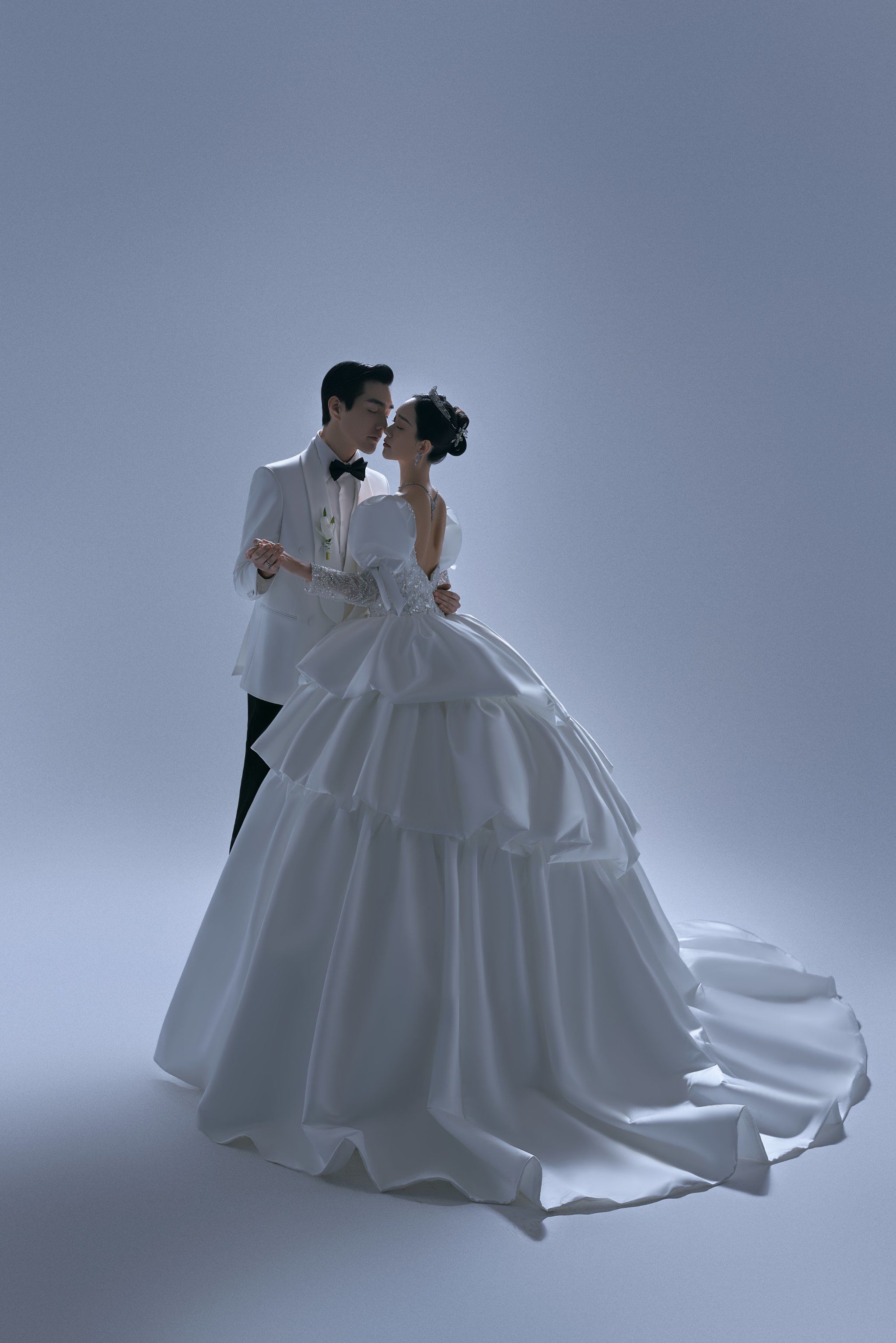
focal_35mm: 44
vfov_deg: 44.6
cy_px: 672
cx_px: 448
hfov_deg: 30.6
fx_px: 1638
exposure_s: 1/125
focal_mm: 43.9
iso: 100
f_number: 5.6
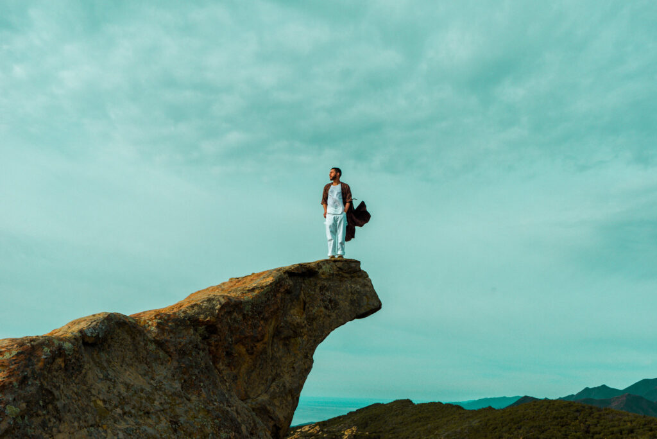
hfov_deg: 54.4
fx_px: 639
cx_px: 328
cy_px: 220
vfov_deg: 37.9
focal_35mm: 35
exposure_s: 1/1000
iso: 320
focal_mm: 35
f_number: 10
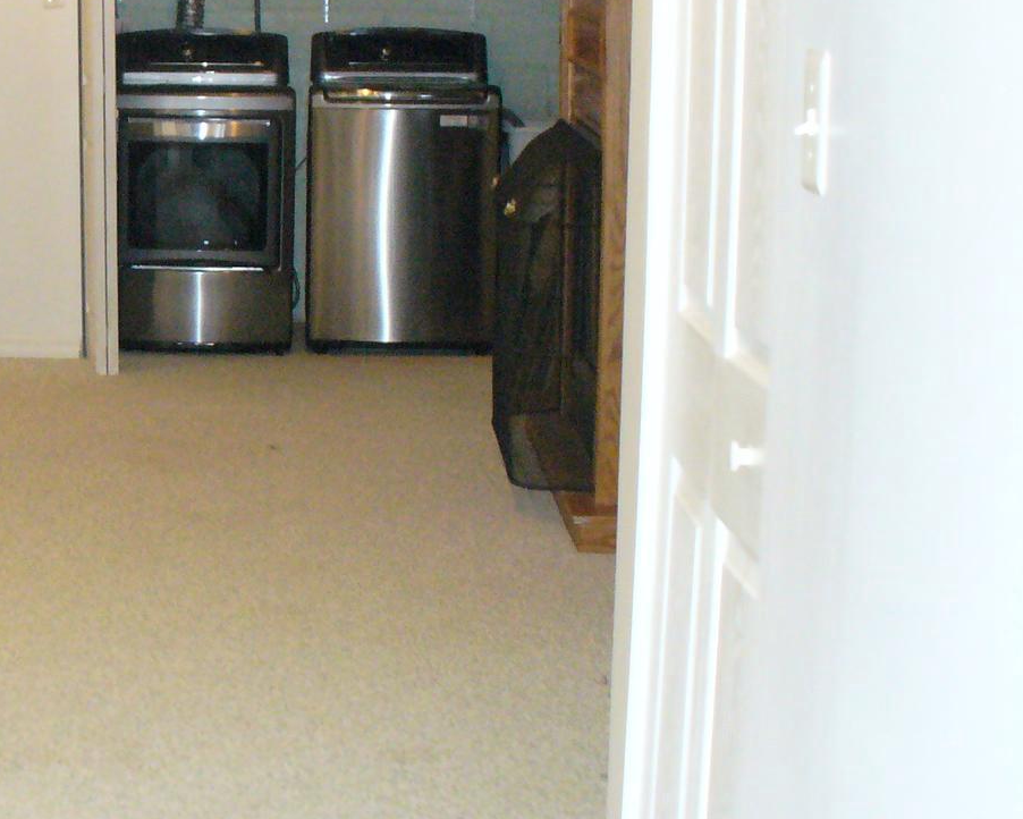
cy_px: 257
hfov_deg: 22.3
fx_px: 2483
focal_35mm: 82
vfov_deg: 18.7
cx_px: -40
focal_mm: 6.1
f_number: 2.8
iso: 320
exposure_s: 1/30
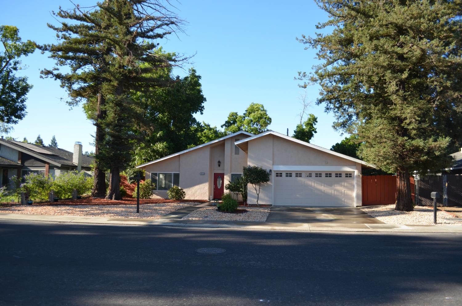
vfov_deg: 47.7
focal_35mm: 27
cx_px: 231
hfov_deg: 67.5
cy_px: 153
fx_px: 346
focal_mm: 18
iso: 400
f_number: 4.5
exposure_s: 1/1250
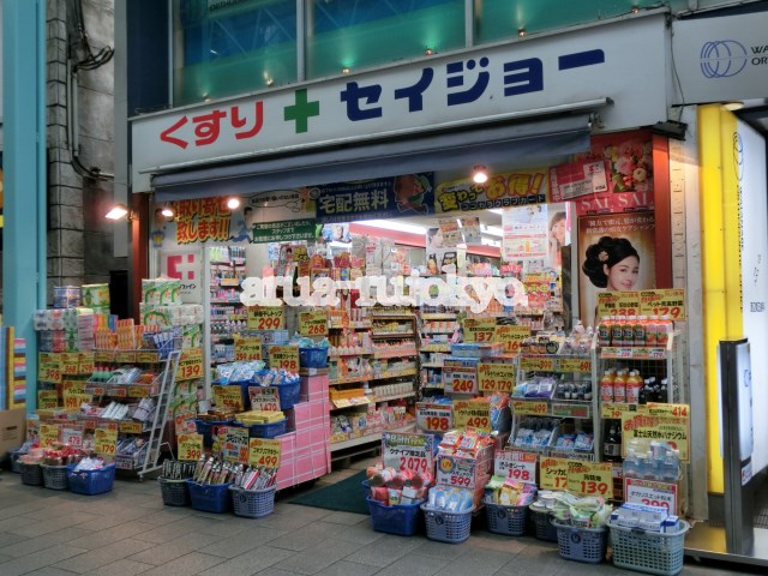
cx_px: 384
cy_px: 288
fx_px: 732
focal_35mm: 33
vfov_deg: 42.9
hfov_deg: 55.4
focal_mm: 5.93
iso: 125
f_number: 3.7
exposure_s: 1/125
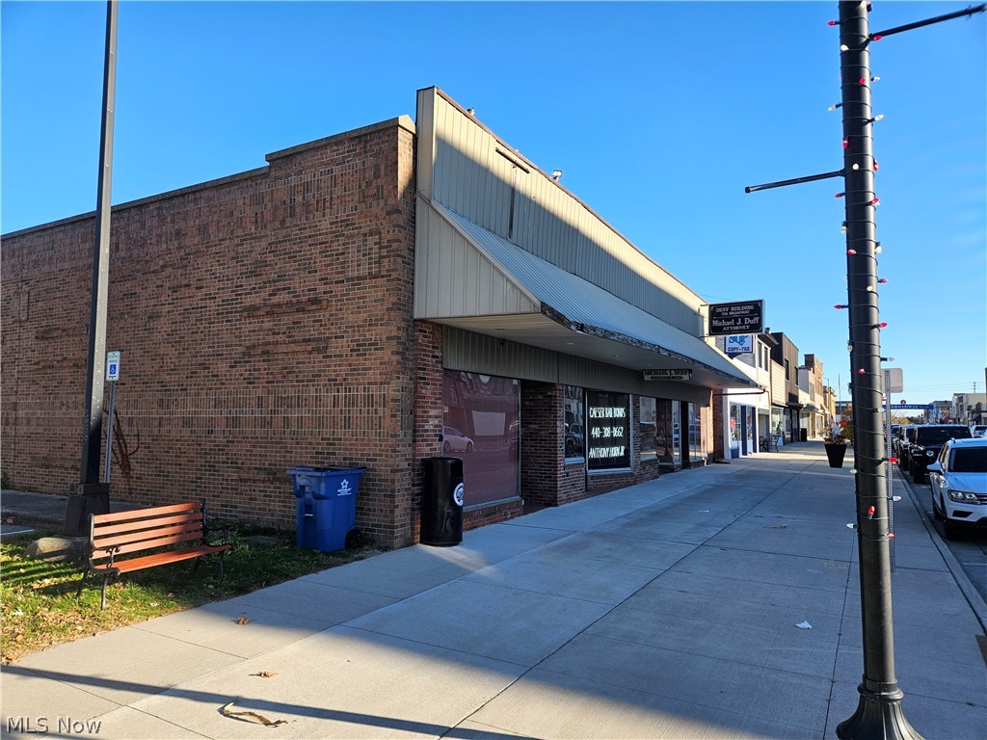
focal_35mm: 23
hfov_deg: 73.9
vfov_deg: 58.9
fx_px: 656
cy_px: 370
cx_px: 494
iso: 50
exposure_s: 1/1087
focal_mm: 5.4
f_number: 1.8
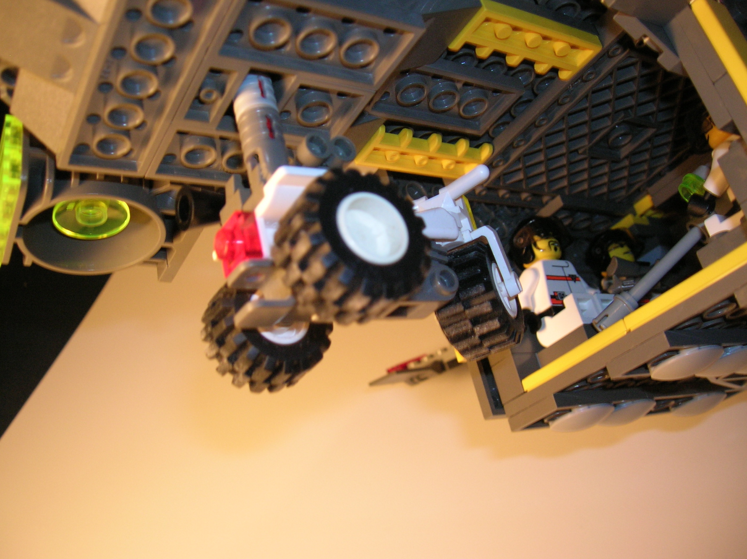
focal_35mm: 34
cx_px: 374
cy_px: 280
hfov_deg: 54.0
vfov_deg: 41.7
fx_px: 733
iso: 107
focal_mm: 5.7
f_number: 2.9
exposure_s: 1/31.3
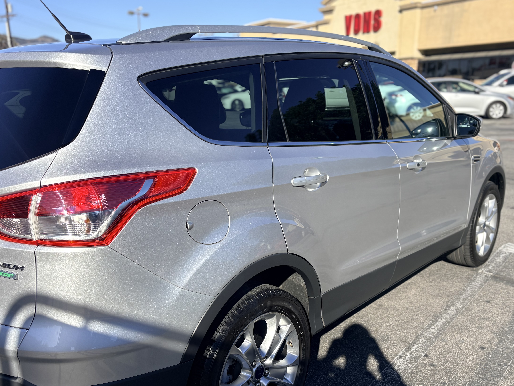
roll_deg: -0.1
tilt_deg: -15.5
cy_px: 227
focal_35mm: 34
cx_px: 270
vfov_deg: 41.6
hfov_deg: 53.9
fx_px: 505
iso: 50
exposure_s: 1/3279
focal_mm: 5.96
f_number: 1.6
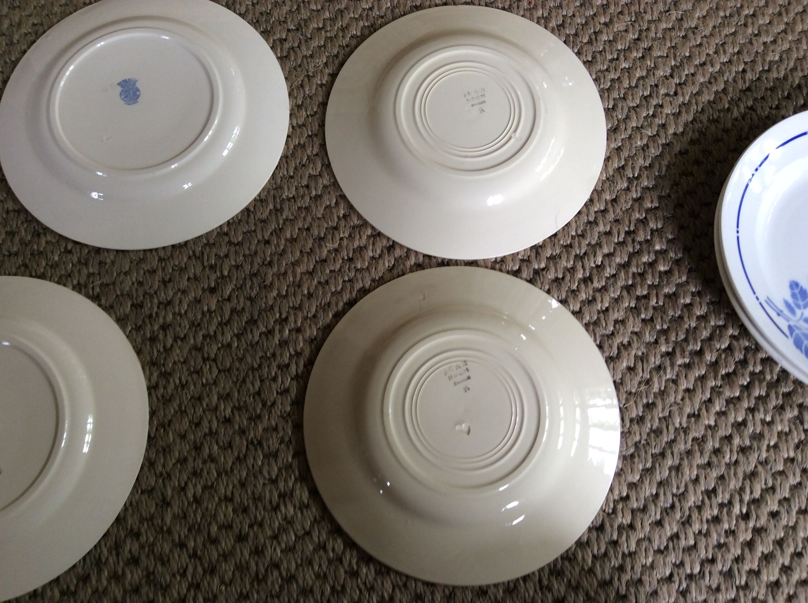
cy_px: 302
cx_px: 404
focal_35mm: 32
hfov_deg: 56.9
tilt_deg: -73.8
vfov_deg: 44.1
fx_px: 746
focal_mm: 3.3
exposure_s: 1/25
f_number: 2.4
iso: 40
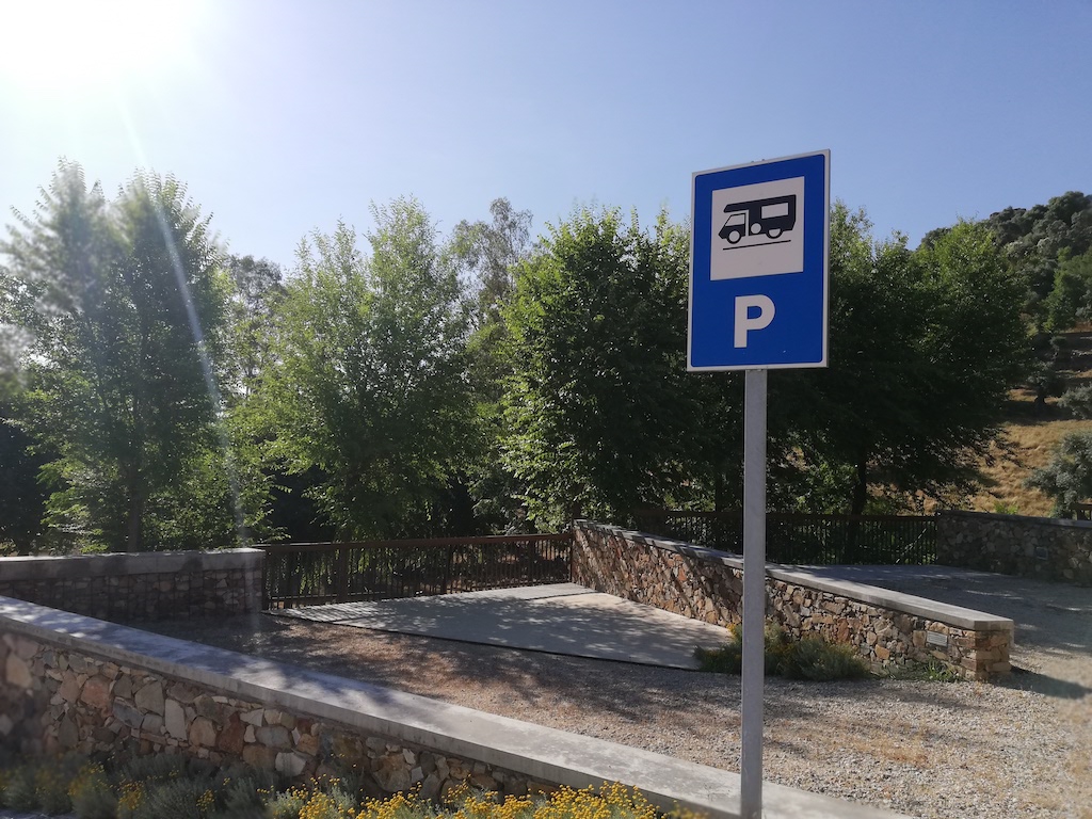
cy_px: 410
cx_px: 546
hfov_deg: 67.3
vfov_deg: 53.1
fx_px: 820
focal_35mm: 26
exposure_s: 1/1395
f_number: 4
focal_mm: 3.81
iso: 50
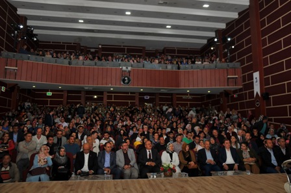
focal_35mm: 30
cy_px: 96
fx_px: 242
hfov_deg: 62.0
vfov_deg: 43.5
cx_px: 146
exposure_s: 1/60
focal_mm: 20
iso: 250
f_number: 5
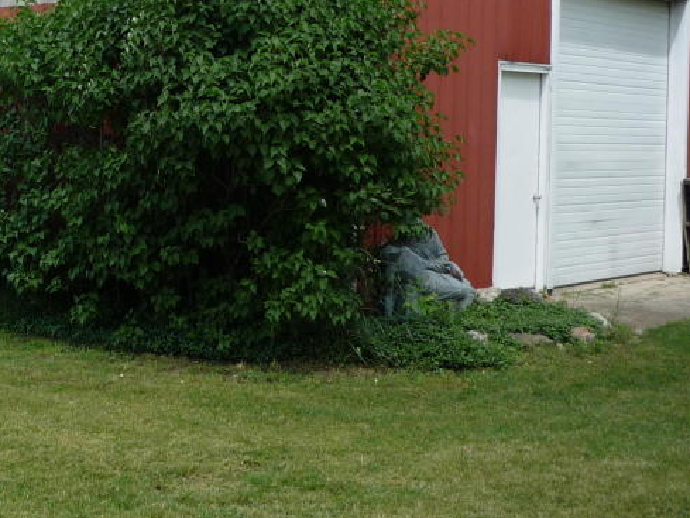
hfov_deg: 28.4
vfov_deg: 21.8
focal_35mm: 67
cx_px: 145
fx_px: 1336
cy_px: 165
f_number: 4
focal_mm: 5.2
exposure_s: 1/320
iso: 100
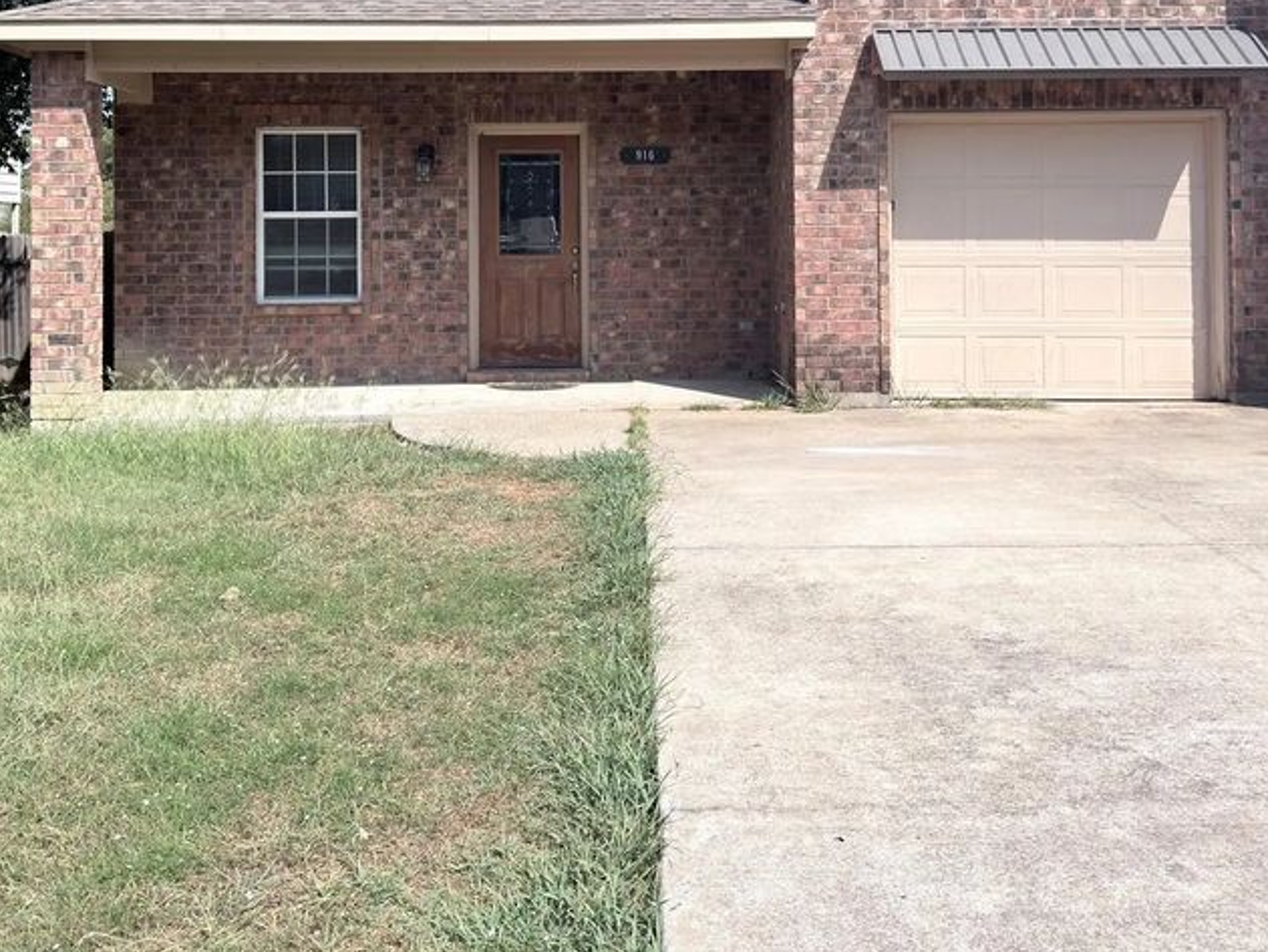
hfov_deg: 47.8
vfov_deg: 35.6
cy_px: 189
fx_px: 1429
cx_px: 644
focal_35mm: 39
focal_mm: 6.76
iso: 64
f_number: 1.78
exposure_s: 1/2915
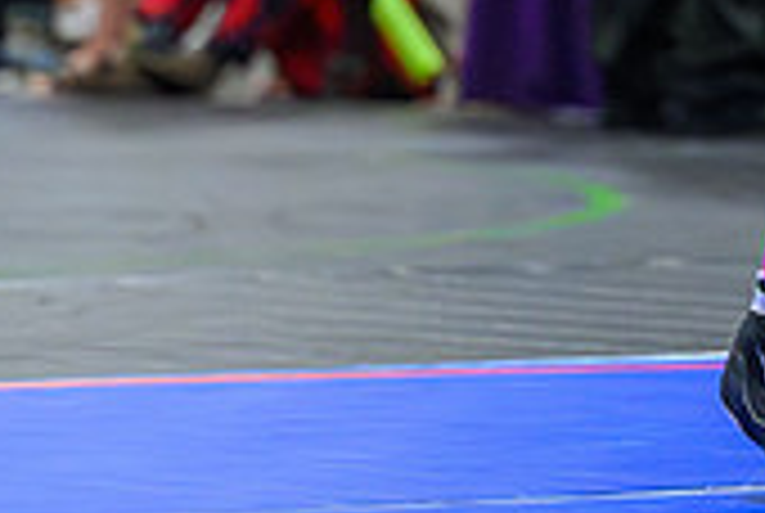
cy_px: -449
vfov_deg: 2.7
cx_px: 1060
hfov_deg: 4.1
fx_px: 10729
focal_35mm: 504
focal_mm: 99
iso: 10000
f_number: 2.8
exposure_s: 1/800
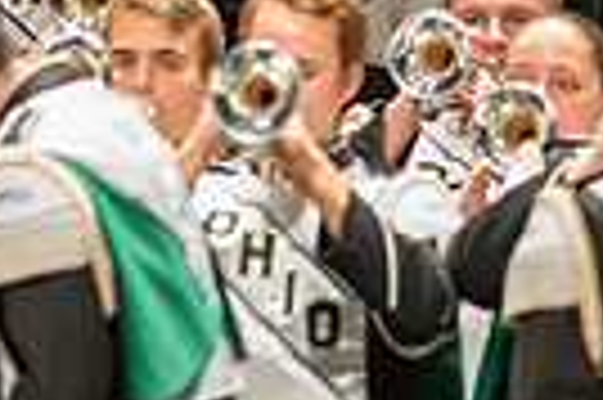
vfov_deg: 1.1
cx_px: -94
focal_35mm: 1298
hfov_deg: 1.6
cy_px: -337
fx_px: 21715
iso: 3200
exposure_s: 1/500
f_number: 2.8
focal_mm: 300
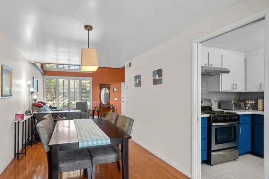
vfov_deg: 64.4
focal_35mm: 19
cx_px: 121
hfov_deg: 86.6
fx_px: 142
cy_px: 96
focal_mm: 17
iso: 250
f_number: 9
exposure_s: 1/2.5
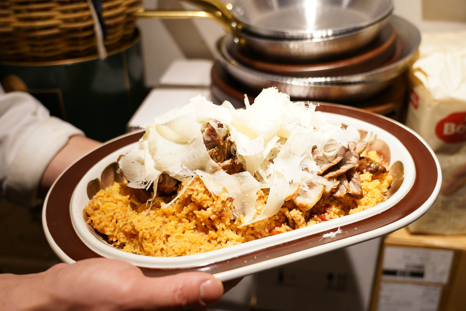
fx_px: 466
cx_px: 233
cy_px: 156
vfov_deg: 36.9
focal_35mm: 36
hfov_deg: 53.1
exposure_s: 1/60
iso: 2000
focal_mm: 36
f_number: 4
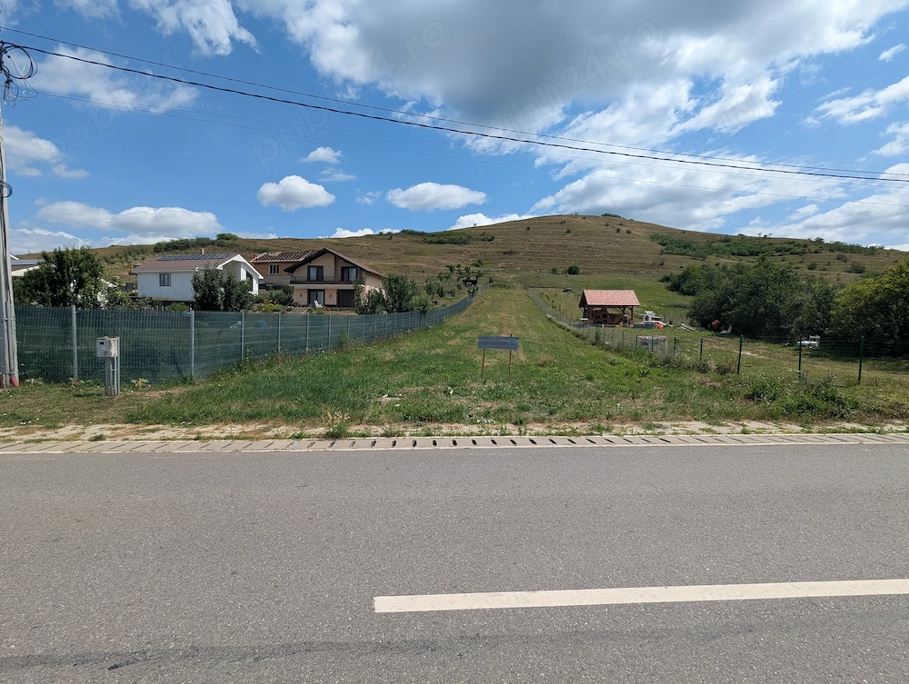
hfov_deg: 94.4
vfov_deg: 78.2
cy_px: 342
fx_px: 421
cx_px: 454
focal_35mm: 16
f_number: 2.2
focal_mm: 2.35
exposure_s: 1/2398
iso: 47
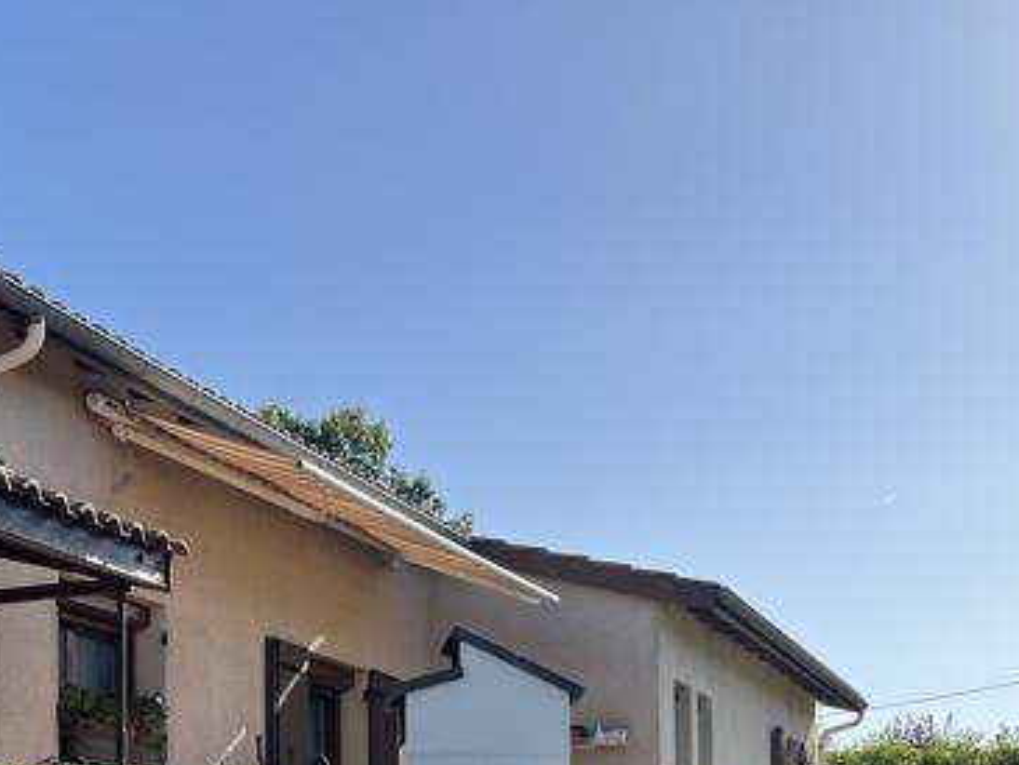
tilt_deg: +4.1
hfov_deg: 32.8
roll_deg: +0.0
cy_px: 832
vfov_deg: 24.1
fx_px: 1678
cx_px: 204
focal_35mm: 57
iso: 50
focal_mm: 5.1
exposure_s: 1/2410
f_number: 1.6
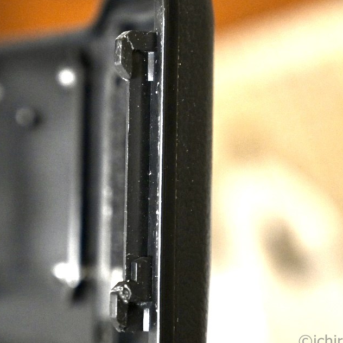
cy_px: 171
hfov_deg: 18.4
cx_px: 100
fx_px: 1054
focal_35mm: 94
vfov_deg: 18.5
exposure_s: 1/60
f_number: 4
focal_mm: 70
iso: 3200
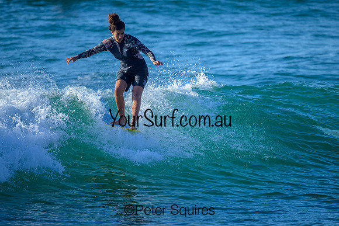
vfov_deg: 1.7
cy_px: 113
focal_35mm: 800
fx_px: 7535
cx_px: 170
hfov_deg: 2.6
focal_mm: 800
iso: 640
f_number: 6.3
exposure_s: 1/2000
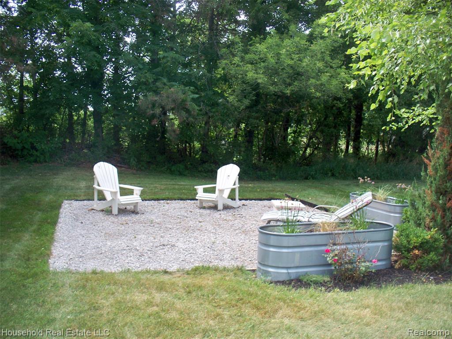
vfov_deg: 40.7
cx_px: 226
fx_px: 457
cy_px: 170
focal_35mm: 35
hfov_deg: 52.6
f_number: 2.8
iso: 80
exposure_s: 1/250
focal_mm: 7.54
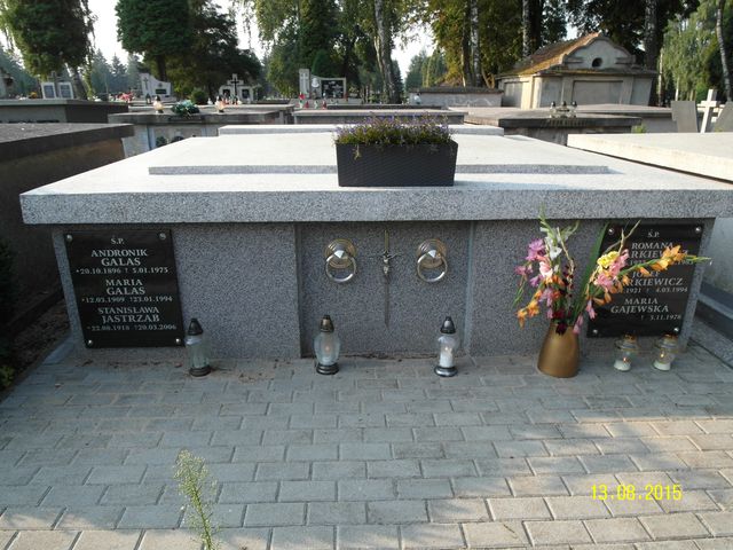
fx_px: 635
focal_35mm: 30
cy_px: 275
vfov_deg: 46.8
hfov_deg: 60.0
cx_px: 366
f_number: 3.9
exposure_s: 1/180
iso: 80
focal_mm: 6.5
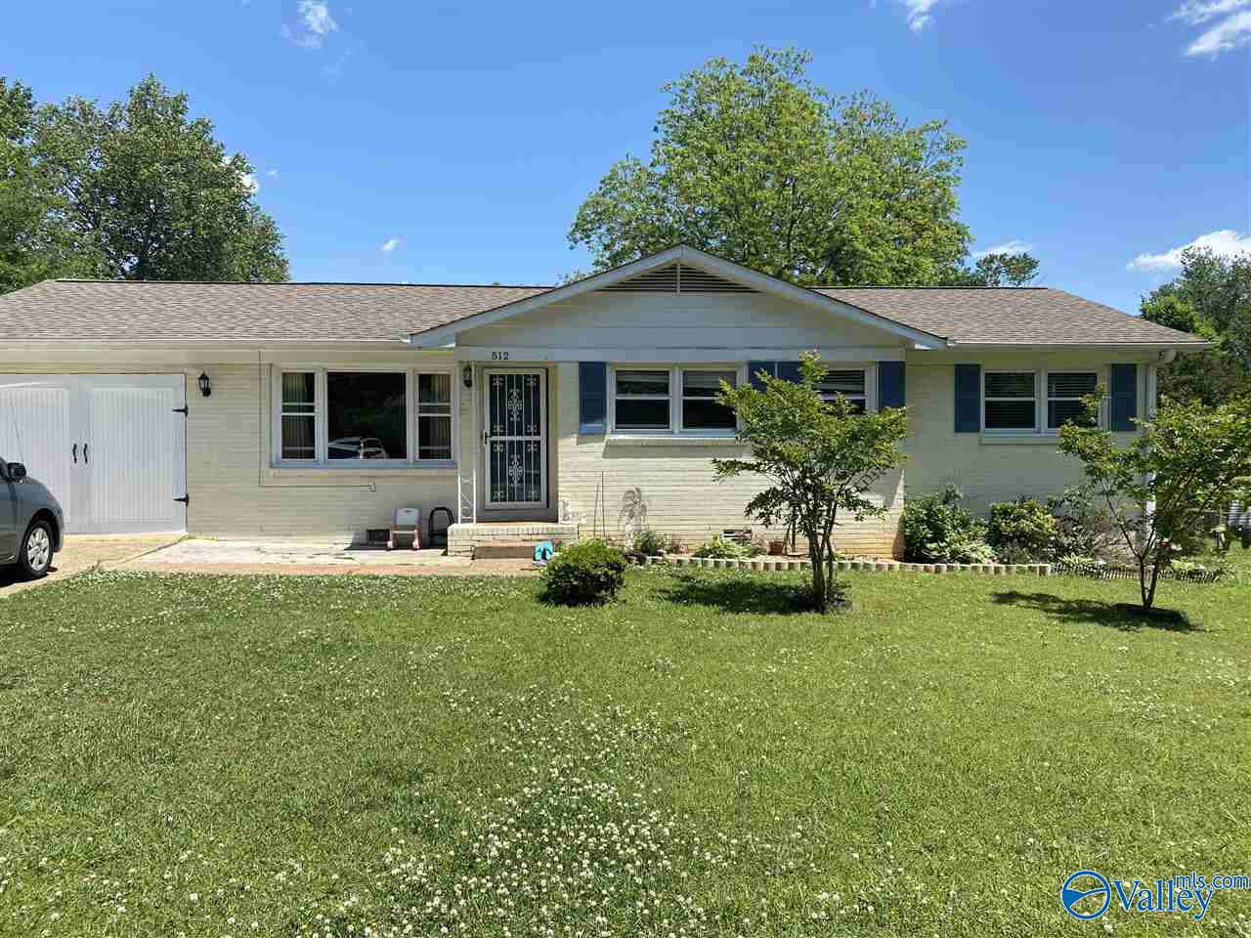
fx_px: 940
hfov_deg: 67.3
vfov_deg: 53.1
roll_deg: +0.2
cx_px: 626
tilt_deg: -1.8
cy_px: 469
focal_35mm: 26
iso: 32
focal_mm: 4.25
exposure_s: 1/2183
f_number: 1.8
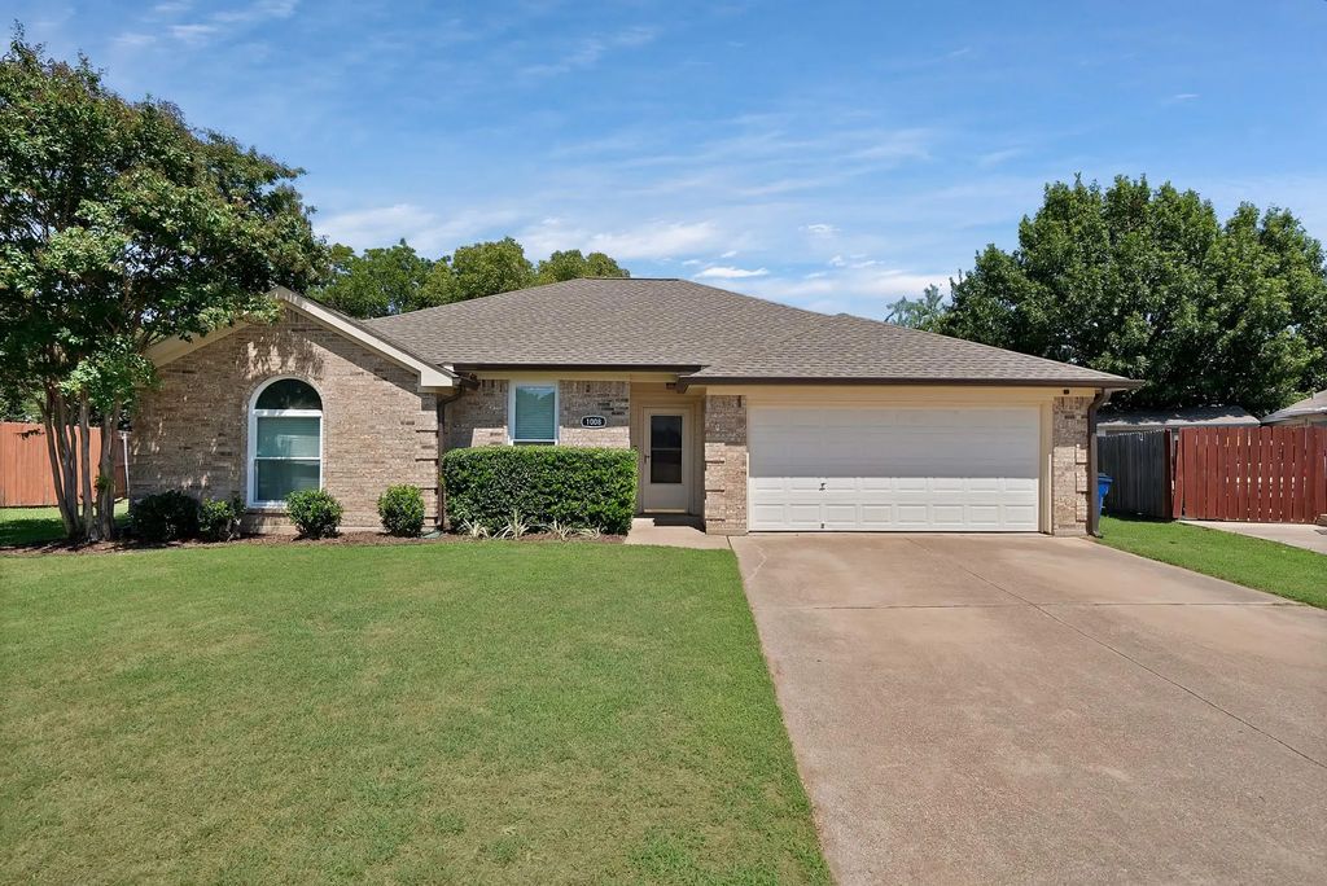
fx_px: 590
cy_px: 443
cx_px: 664
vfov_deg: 73.8
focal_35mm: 16
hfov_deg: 96.7
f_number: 9
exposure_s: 1/400
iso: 640
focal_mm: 16
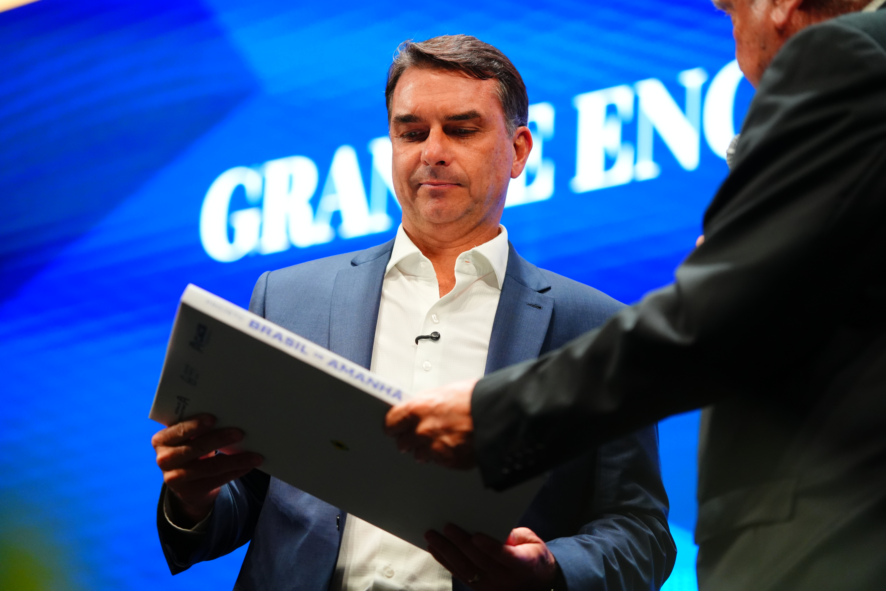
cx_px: 443
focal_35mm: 105
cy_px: 296
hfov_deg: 19.5
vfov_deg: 13.0
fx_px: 2584
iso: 3200
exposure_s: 1/640
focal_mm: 105
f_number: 2.8
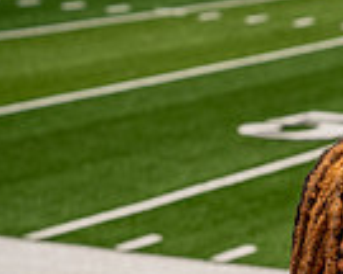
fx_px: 2071
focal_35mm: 204
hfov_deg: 9.4
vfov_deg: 7.3
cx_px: 340
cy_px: 558
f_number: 7.1
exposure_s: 1/250
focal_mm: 65
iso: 100
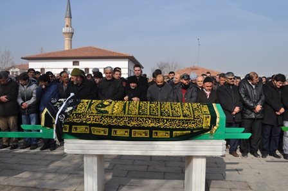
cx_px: 144
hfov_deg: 62.0
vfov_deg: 43.5
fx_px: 240
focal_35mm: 30
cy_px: 96
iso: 200
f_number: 10
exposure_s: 1/400
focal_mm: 20
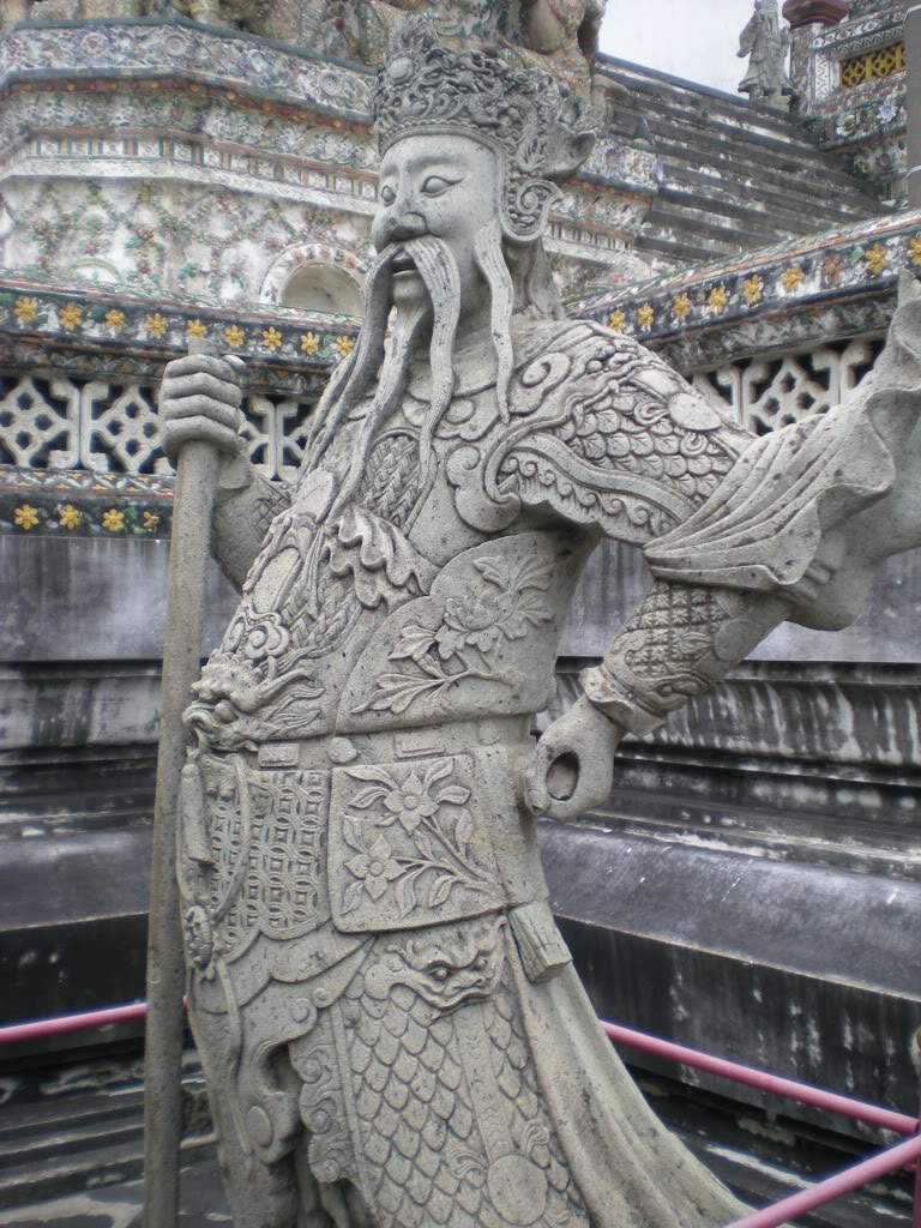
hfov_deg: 37.7
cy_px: 614
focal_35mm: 38
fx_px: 1348
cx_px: 460
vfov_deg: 49.0
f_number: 3.1
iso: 50
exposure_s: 1/194
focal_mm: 6.3
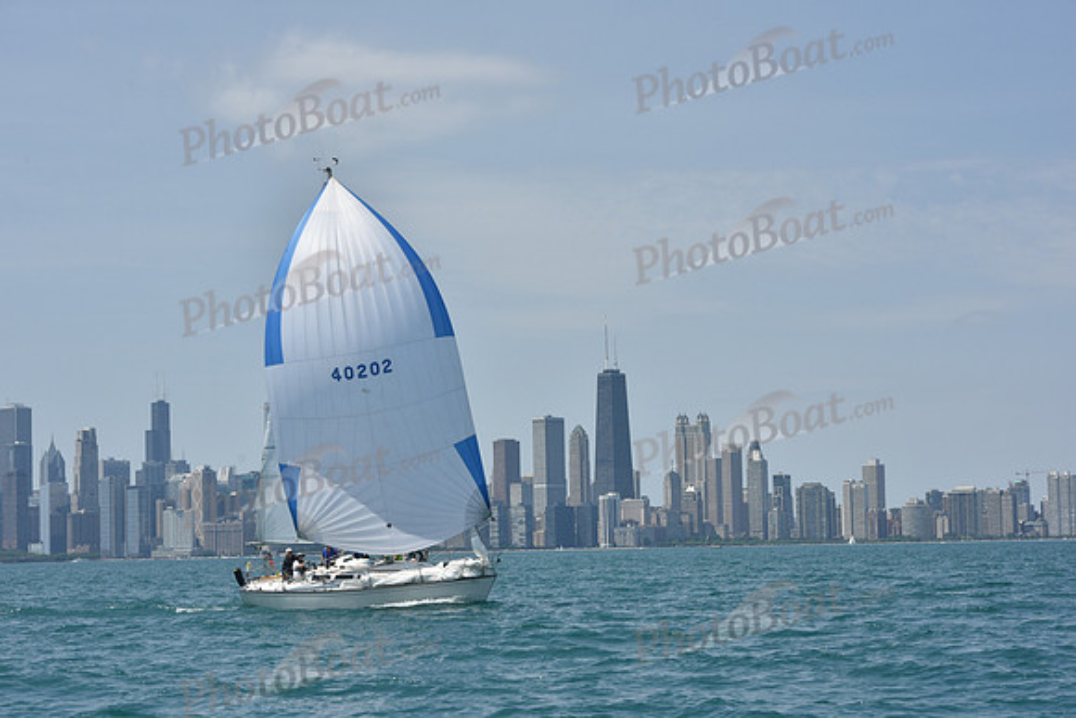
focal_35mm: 85
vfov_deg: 16.1
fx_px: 2541
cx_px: 538
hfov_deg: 23.9
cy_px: 359
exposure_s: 1/1250
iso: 250
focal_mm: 85
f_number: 9
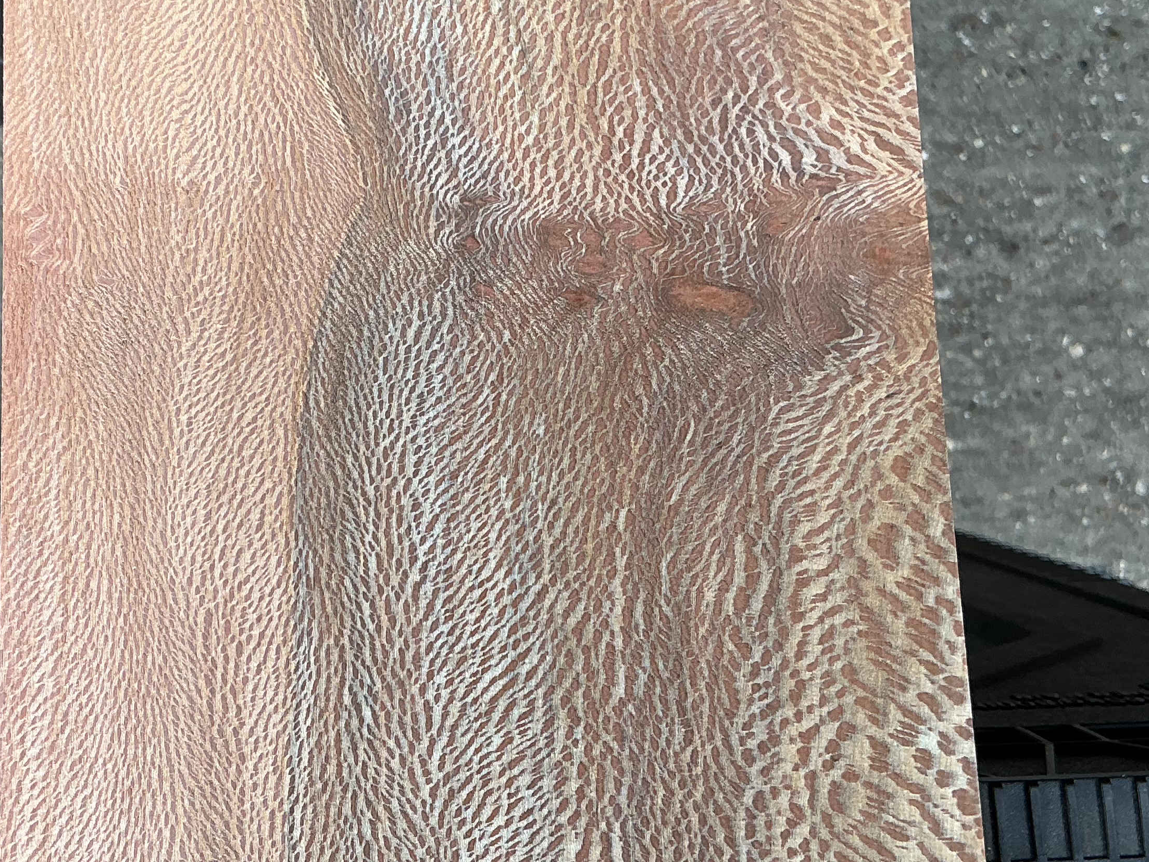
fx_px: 1759
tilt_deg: -78.9
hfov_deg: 35.9
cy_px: 433
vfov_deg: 27.5
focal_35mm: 53
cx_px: 411
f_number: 1.8
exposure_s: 1/100
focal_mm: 3
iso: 20
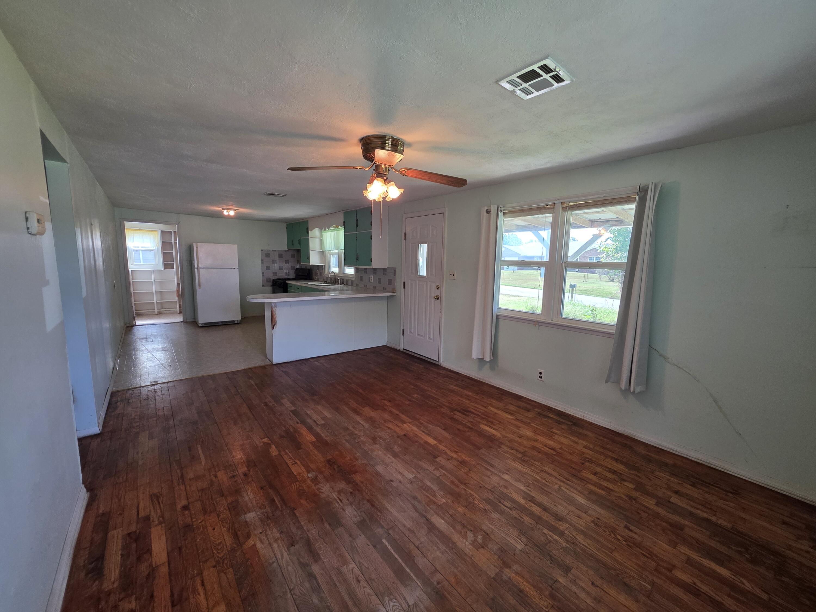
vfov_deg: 89.9
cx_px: 408
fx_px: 306
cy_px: 306
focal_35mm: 13
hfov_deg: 106.2
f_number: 1.9
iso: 100
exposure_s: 1/120
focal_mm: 2.2
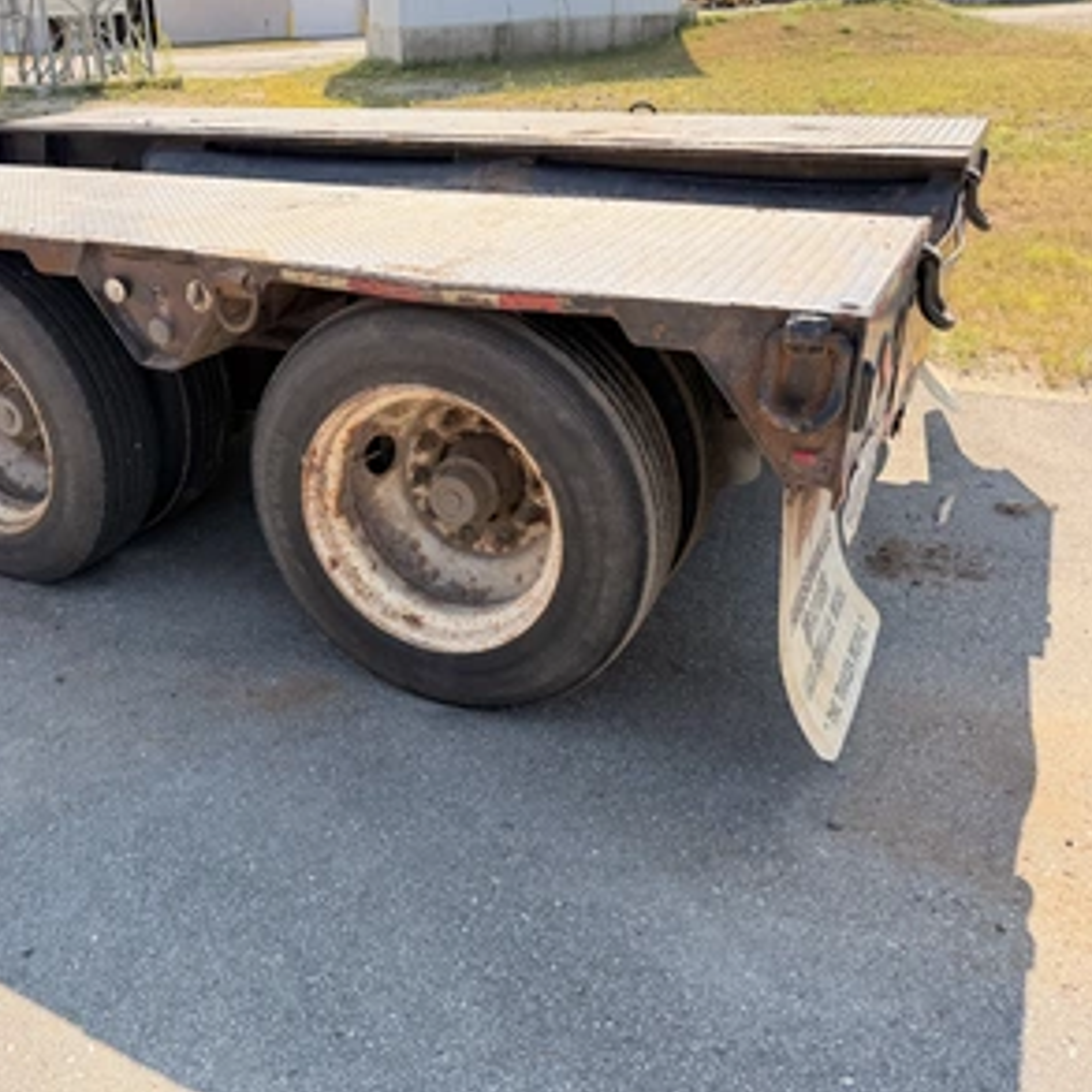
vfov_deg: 55.6
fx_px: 1035
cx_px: 354
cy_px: 555
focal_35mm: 29
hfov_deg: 54.4
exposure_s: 1/1230
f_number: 1.78
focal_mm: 6.76
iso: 80
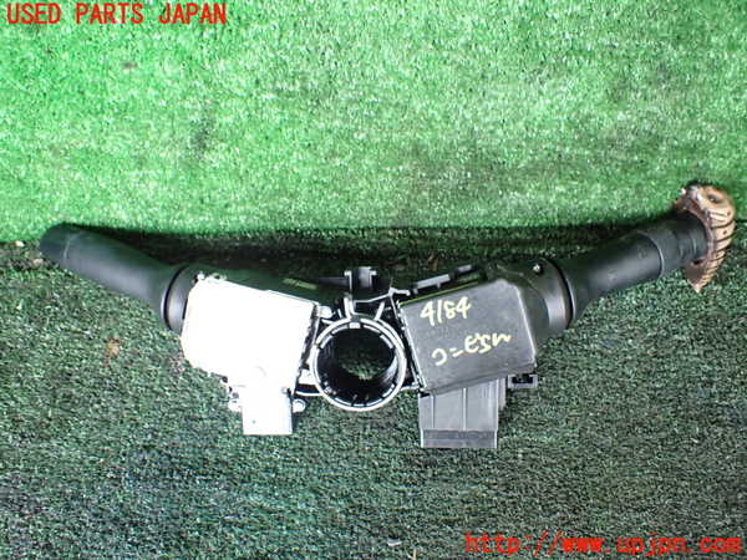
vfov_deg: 46.8
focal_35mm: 30
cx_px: 374
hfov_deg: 60.0
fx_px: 647
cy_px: 280
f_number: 2.3
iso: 800
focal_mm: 5.4
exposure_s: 1/50
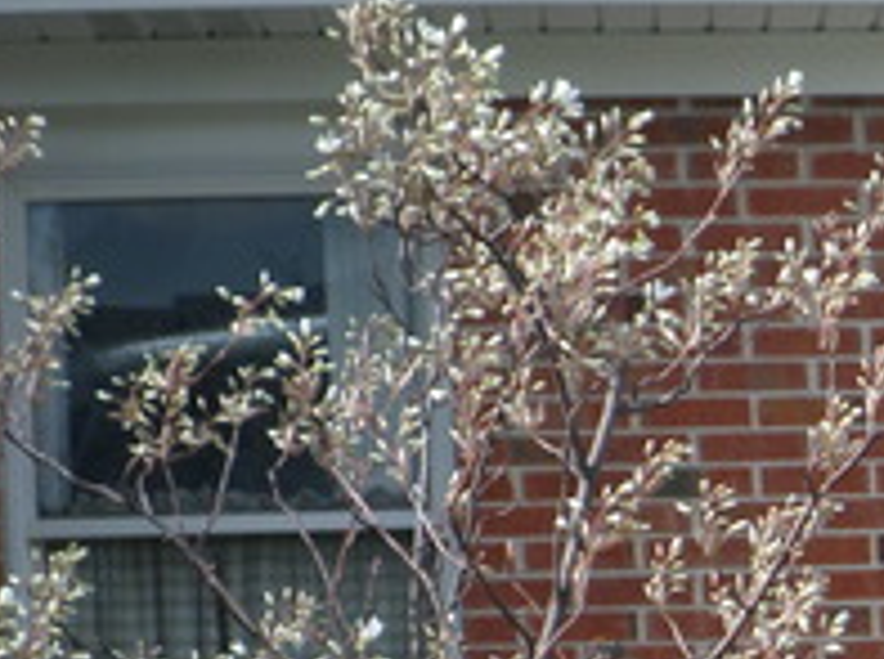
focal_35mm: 140
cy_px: 995
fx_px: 3569
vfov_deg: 10.2
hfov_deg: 13.2
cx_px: 1378
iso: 80
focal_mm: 7.8
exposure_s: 1/500
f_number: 3.2
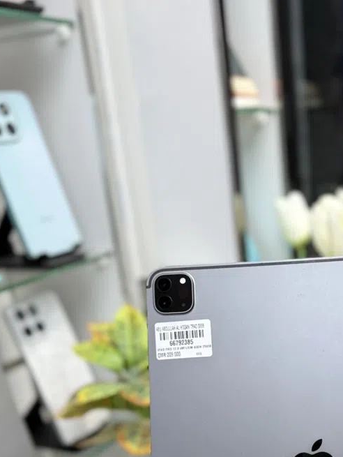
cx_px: 280
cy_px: 387
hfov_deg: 28.4
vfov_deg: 36.4
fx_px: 660
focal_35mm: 50
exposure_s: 1/268
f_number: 1.78
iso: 64
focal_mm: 6.76
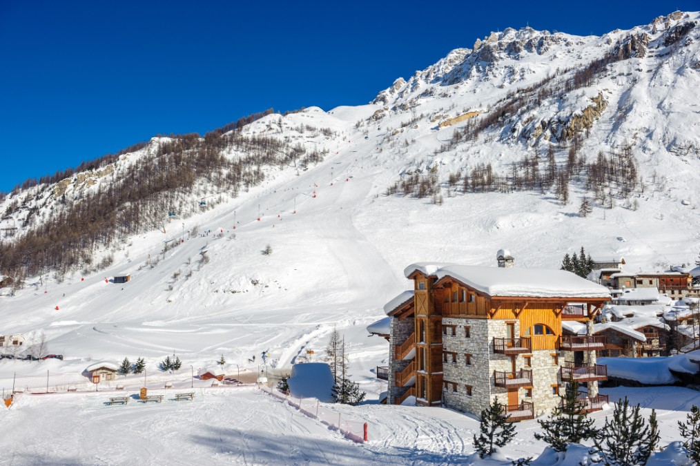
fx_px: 564
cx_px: 350
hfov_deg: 63.7
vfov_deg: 44.9
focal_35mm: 29
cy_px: 233
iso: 200
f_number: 6.3
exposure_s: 1/1600
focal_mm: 29
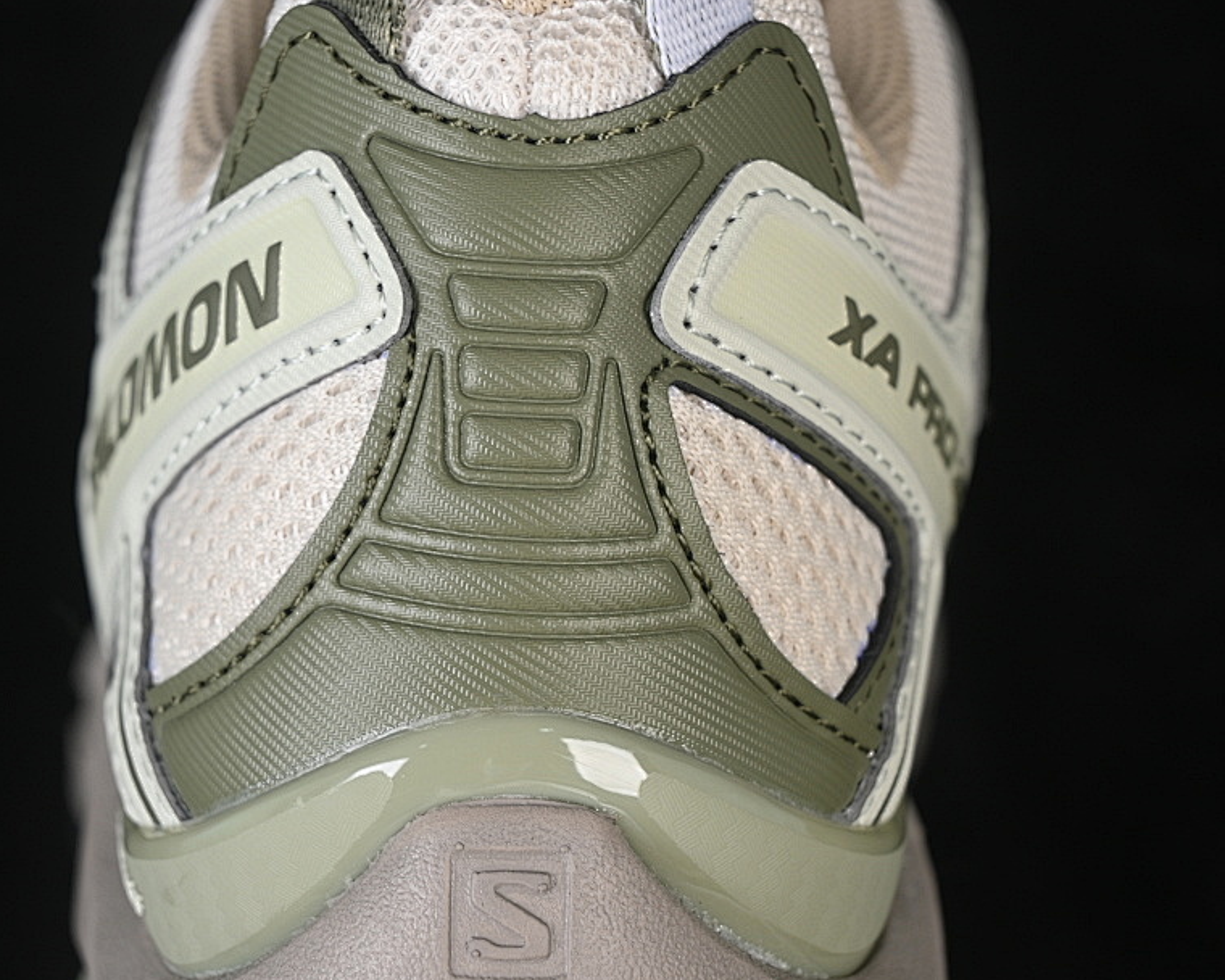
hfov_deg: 19.2
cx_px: 500
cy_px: 551
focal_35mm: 100
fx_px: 3626
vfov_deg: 15.4
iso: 160
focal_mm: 50
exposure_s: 1/80
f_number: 7.1
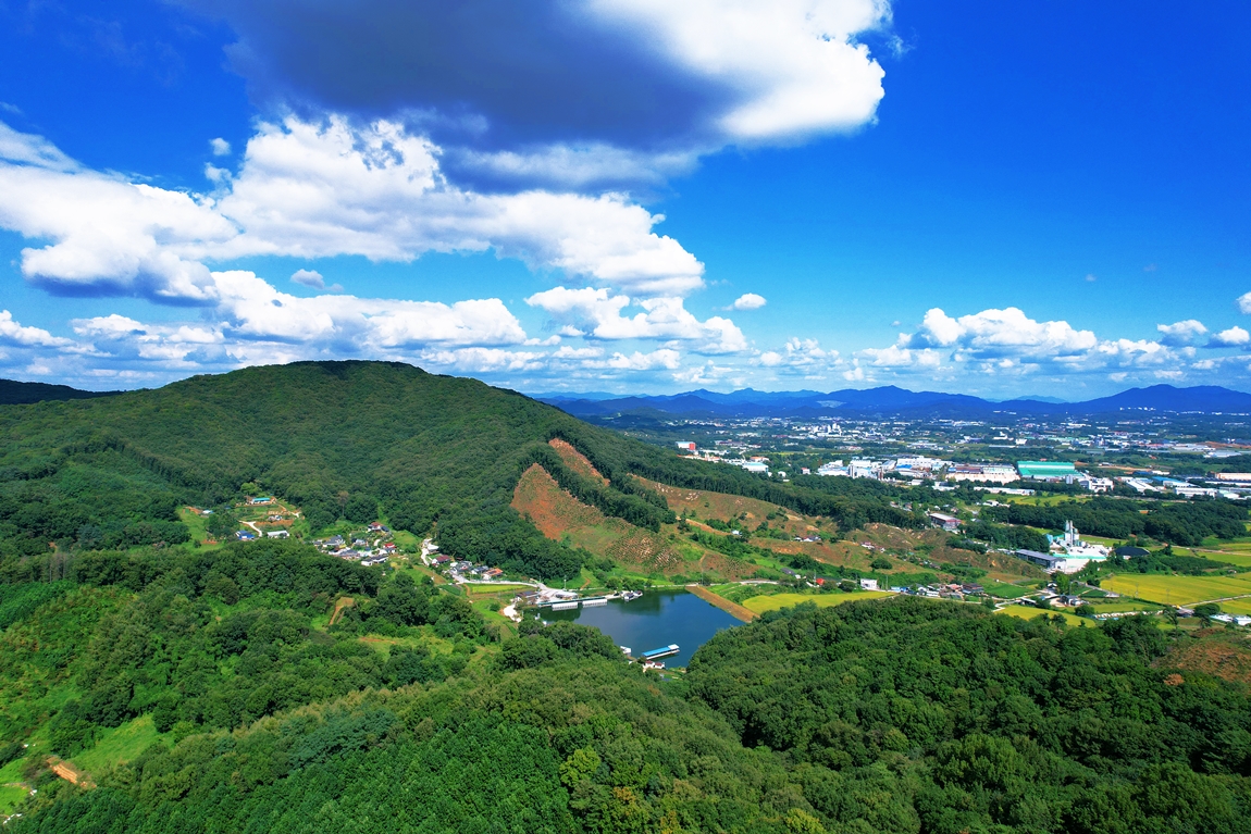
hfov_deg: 78.6
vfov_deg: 57.2
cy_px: 417
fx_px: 765
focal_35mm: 22
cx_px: 626
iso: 110
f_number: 2.8
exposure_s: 1/2000
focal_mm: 8.38
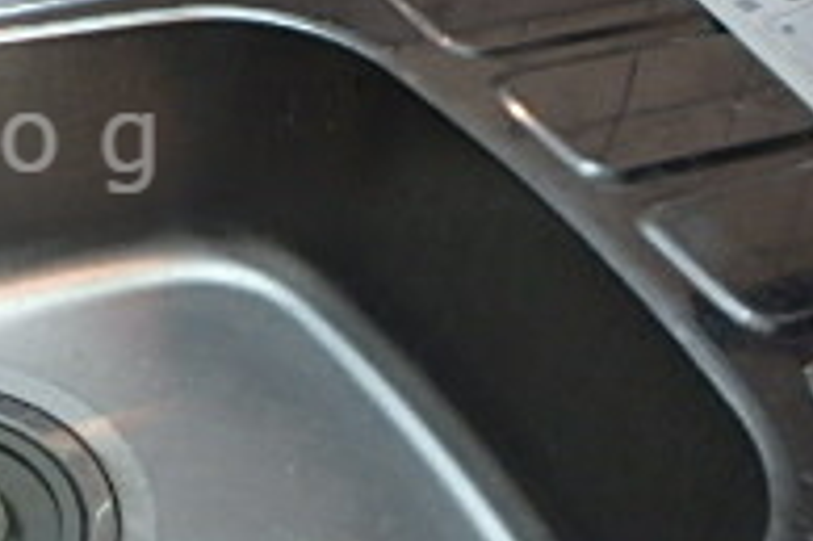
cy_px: 143
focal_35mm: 72
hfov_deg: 25.7
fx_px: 1625
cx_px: -109
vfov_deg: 18.8
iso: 250
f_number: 3.5
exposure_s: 1/30
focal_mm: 3.7
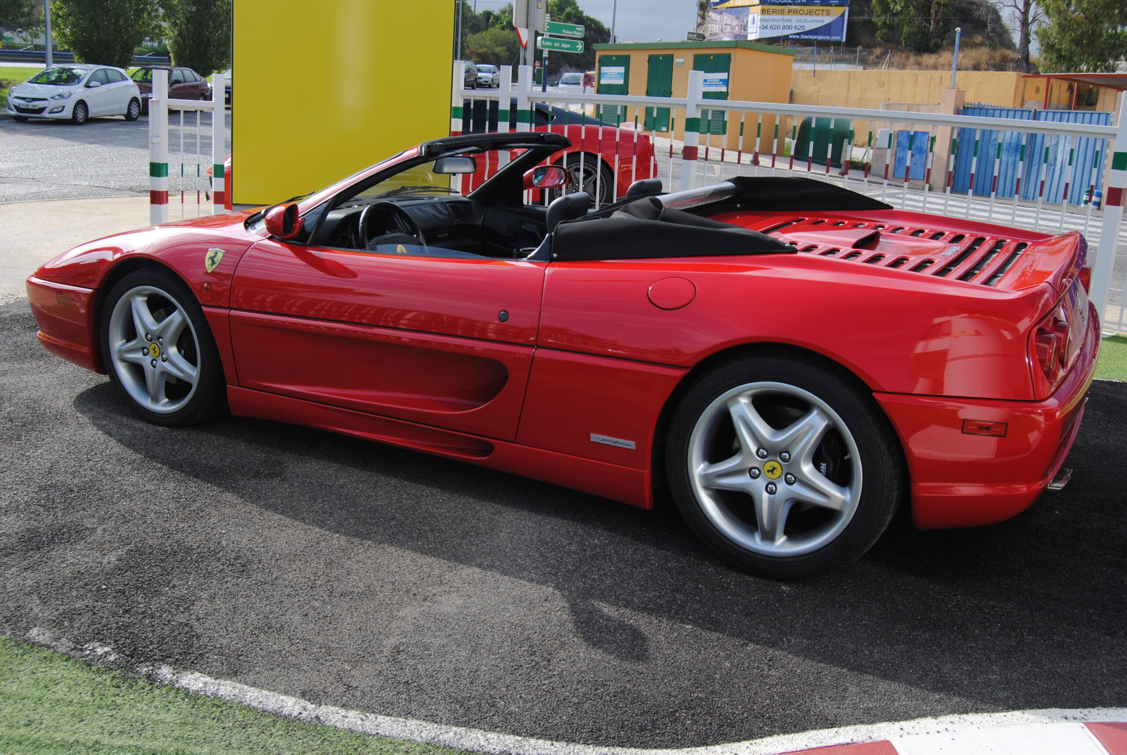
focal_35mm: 34
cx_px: 564
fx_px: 1081
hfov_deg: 55.0
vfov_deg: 38.5
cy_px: 378
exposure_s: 1/200
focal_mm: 23
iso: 100
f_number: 7.1
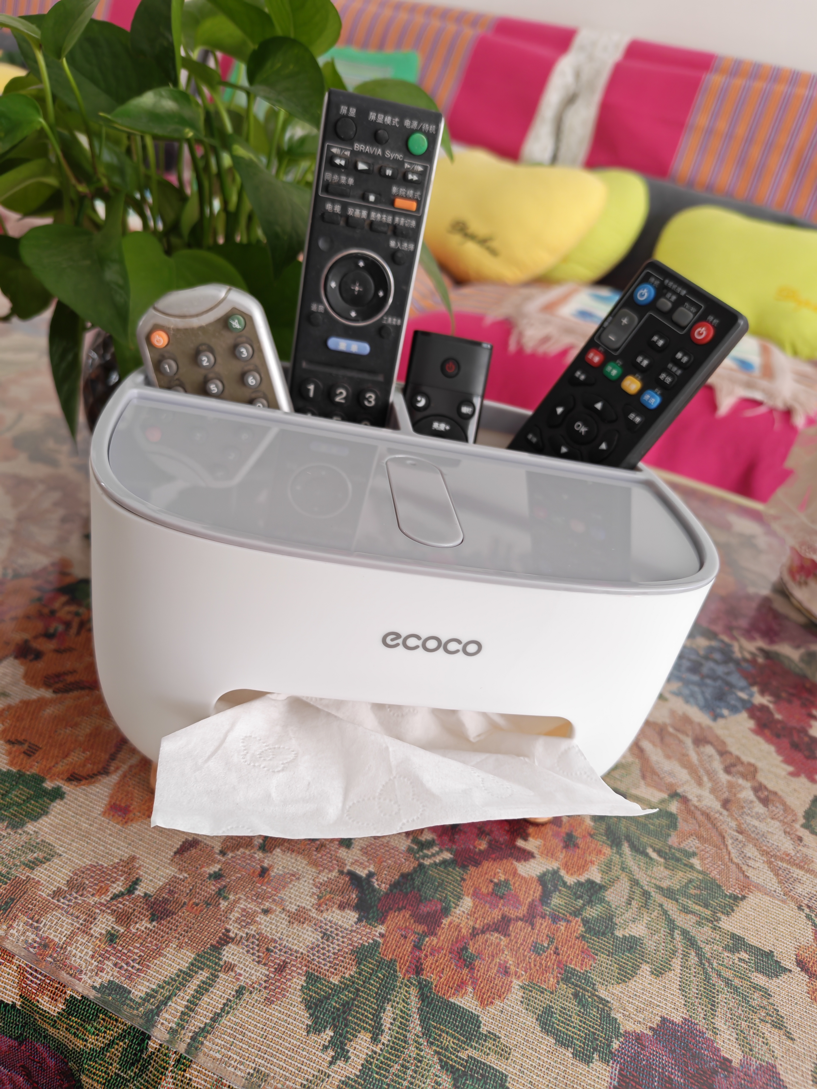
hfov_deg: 56.8
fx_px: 755
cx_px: 408
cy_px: 544
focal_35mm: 24
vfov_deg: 71.6
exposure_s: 1/50
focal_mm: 6.12
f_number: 1.9
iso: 640
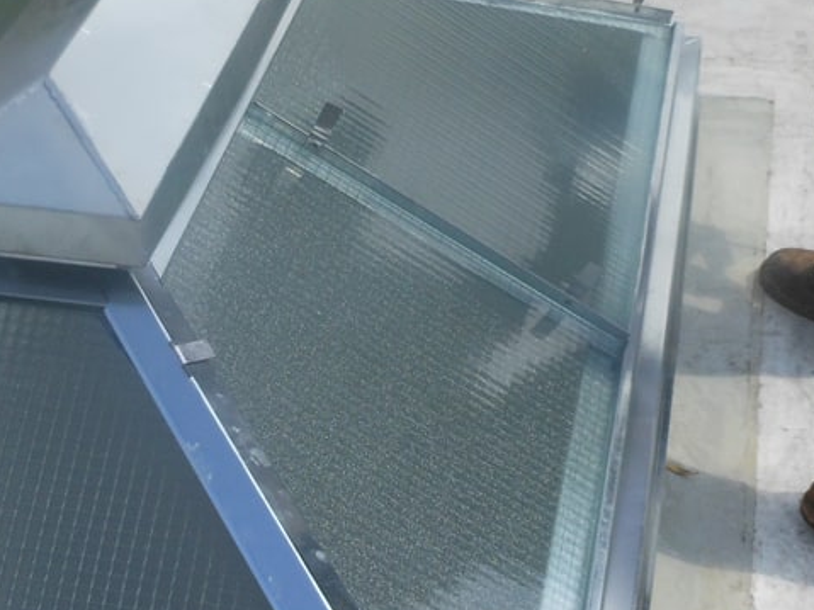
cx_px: 336
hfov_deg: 25.0
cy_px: 309
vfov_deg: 18.9
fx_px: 1834
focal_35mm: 78
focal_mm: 5
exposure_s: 1/1000
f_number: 3.7
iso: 80
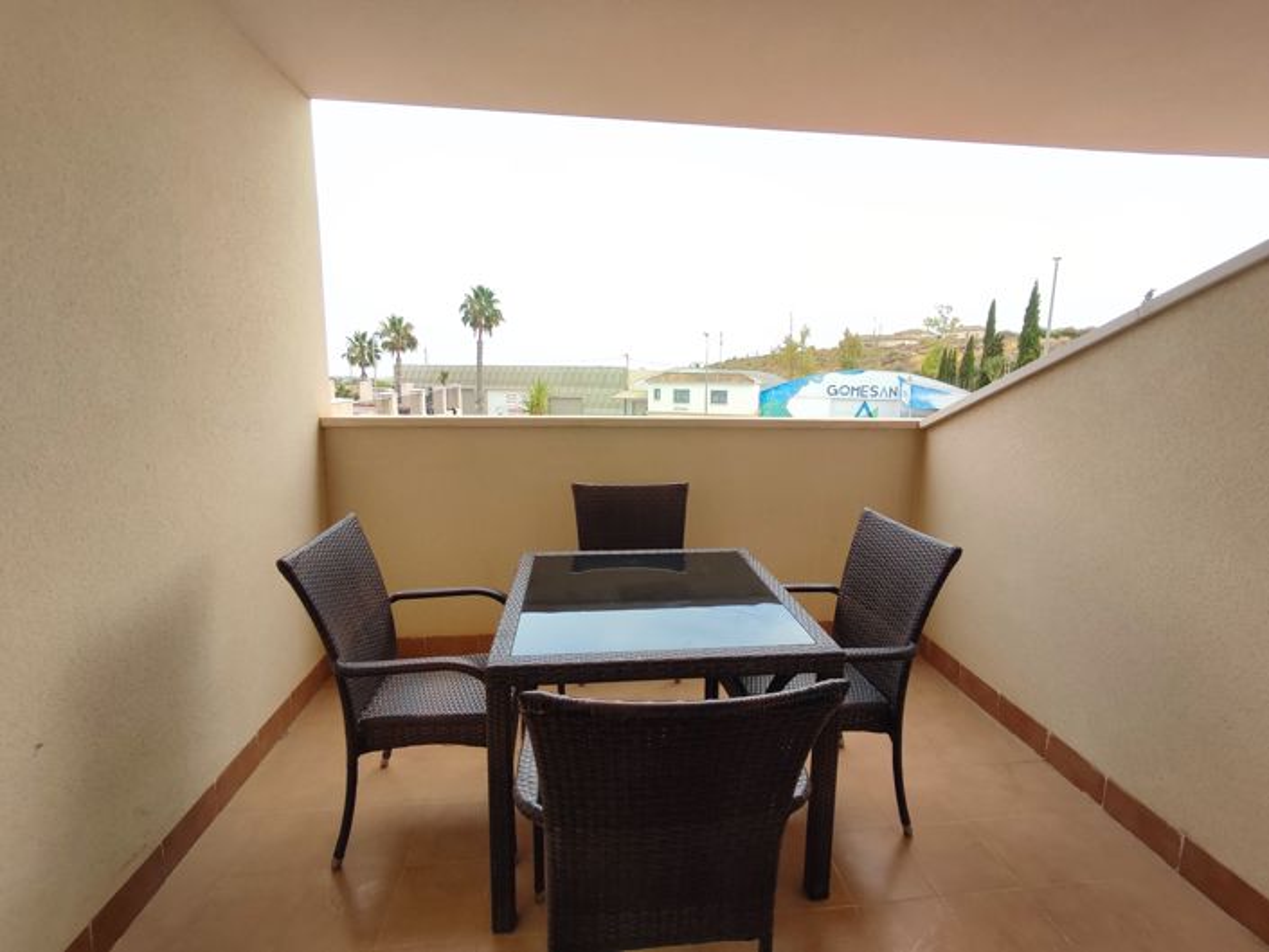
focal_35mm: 16
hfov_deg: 94.5
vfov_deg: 78.1
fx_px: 587
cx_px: 634
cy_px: 476
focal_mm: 1.65
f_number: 2.2
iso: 50
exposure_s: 1/334
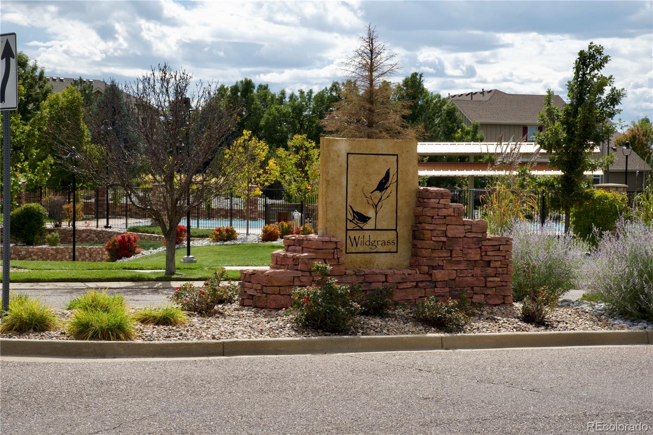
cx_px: 326
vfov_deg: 17.5
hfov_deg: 26.0
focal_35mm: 78
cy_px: 218
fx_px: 1415
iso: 400
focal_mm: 78
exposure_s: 1/250
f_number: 16
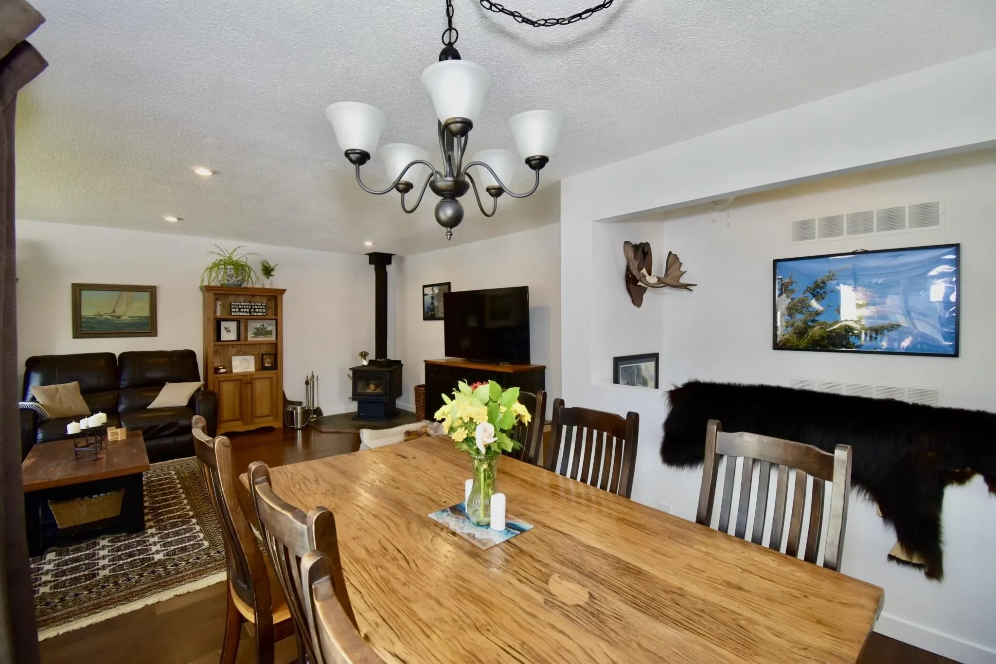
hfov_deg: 100.4
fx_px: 415
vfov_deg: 77.3
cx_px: 498
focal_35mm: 15
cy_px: 332
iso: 400
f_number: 4.5
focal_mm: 10
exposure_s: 1/60
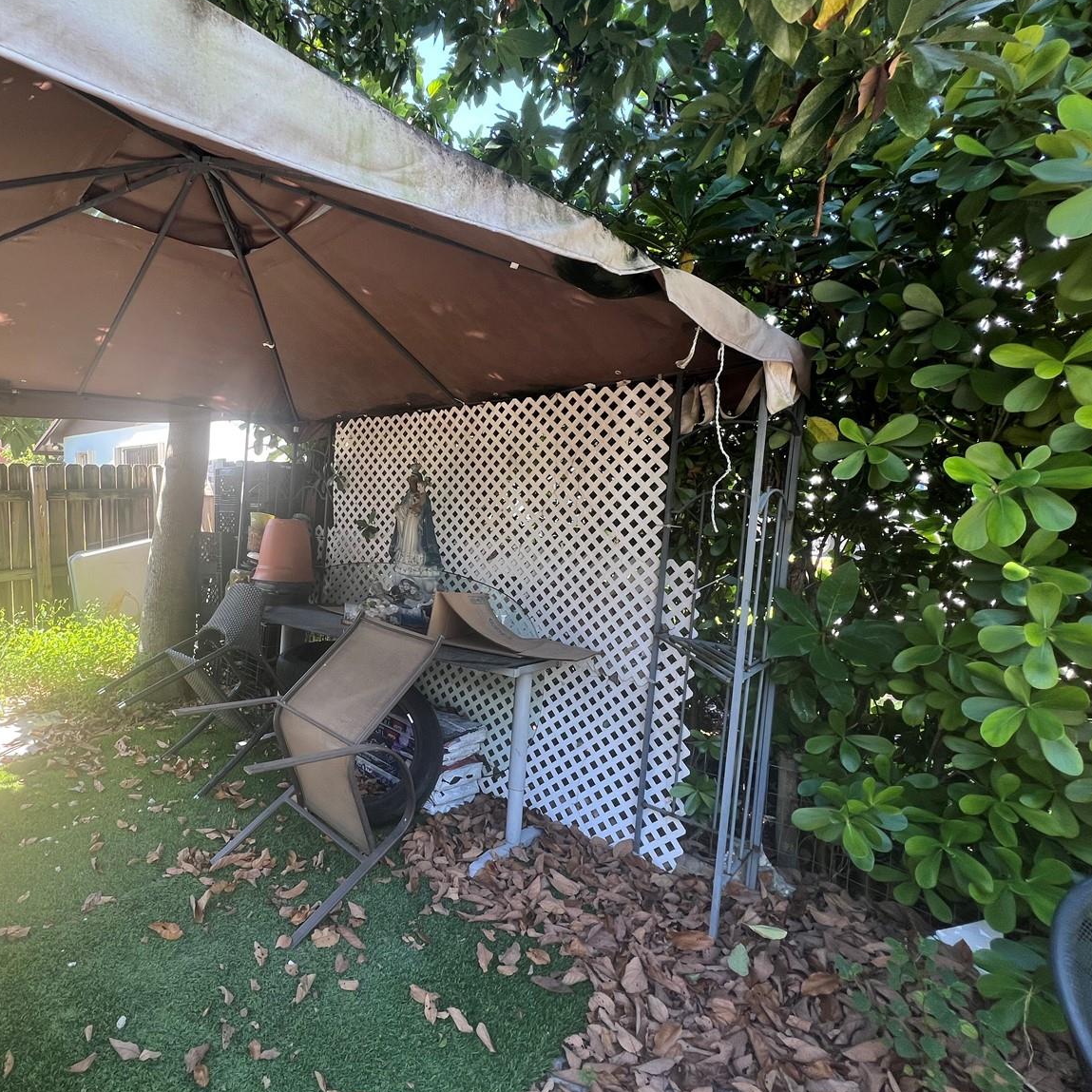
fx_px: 571
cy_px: 527
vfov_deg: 87.4
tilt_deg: -4.6
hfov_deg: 83.8
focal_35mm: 16
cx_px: 346
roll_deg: +0.1
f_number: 1.8
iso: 50
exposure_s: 1/99
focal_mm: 1.57
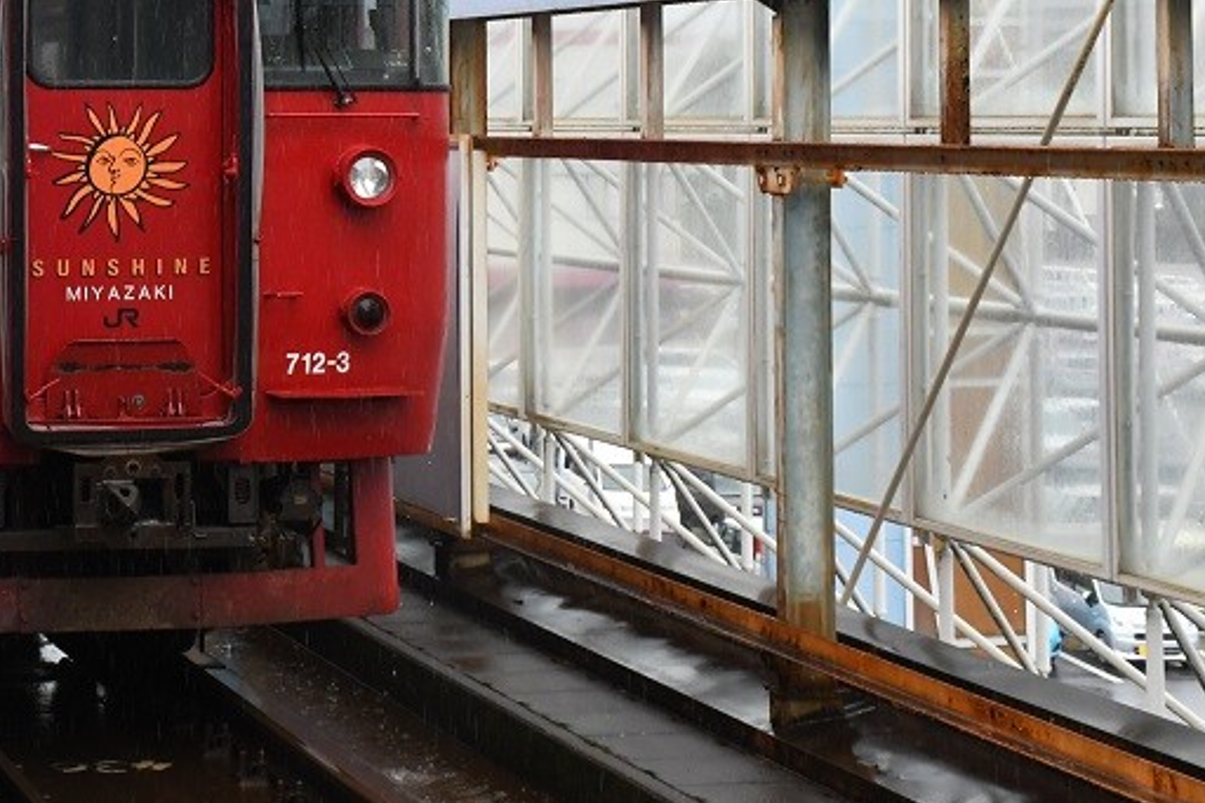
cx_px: 36
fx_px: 3346
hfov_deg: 19.9
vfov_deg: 13.6
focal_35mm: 100
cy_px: 110
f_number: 10
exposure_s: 1/200
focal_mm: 34
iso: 800
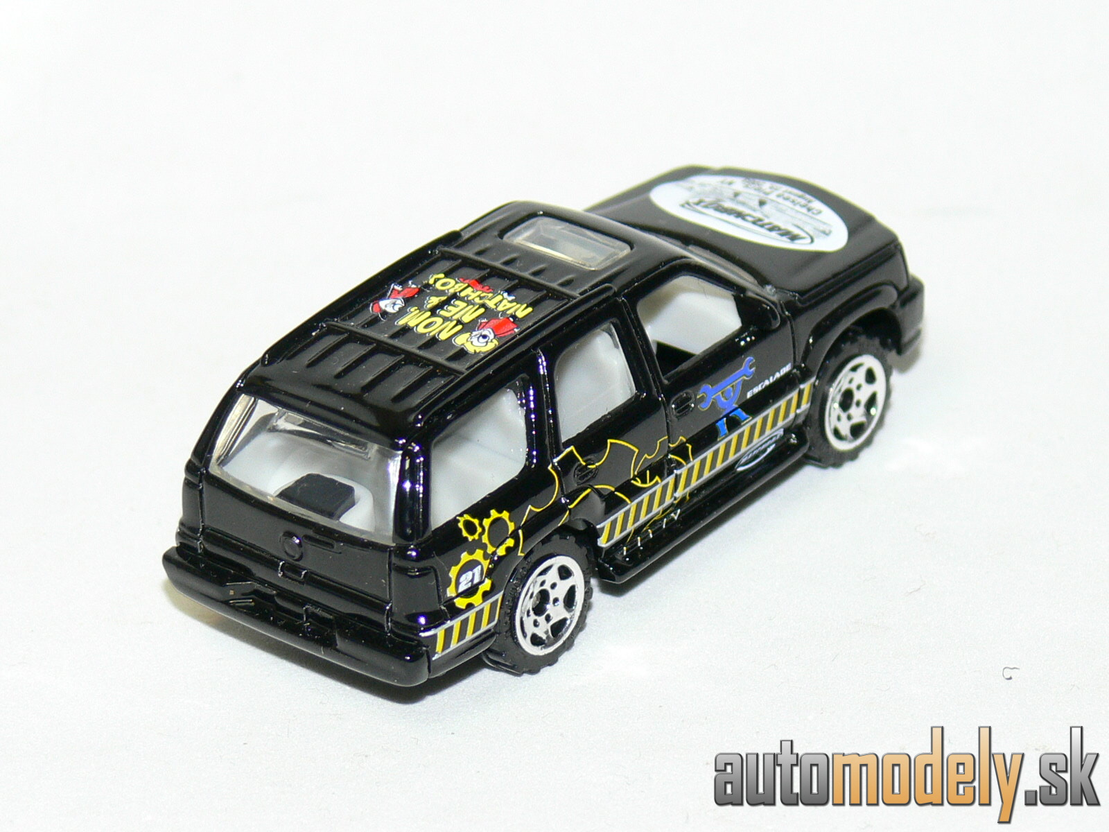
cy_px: 416
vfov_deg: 8.8
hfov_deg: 11.8
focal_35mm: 168
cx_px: 554
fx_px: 5382
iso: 100
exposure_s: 1/30
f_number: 3.2
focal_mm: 22.4
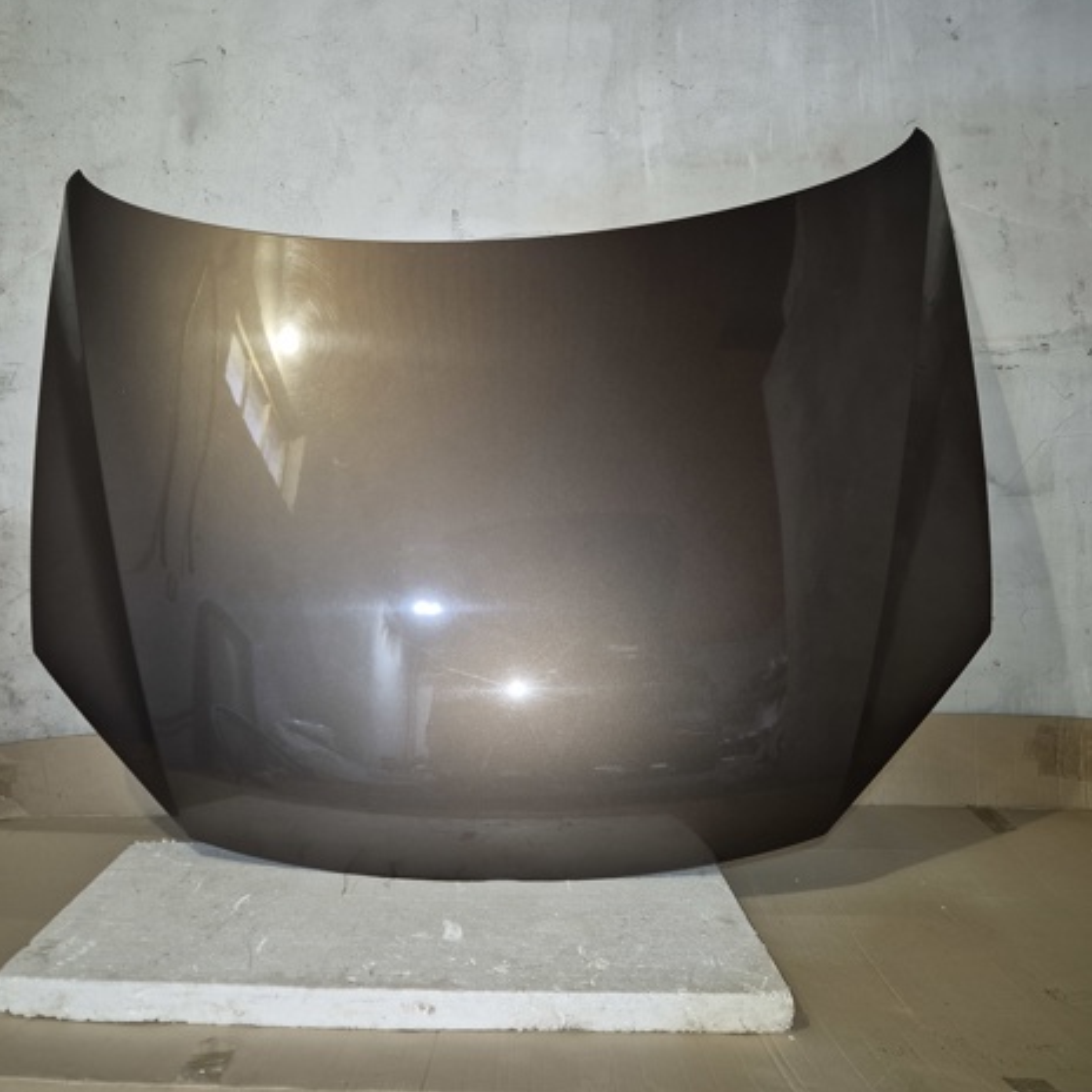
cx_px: 471
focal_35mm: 28
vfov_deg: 57.3
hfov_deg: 57.1
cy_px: 531
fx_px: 999
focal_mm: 5.4
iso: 160
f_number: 1.8
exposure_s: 1/20
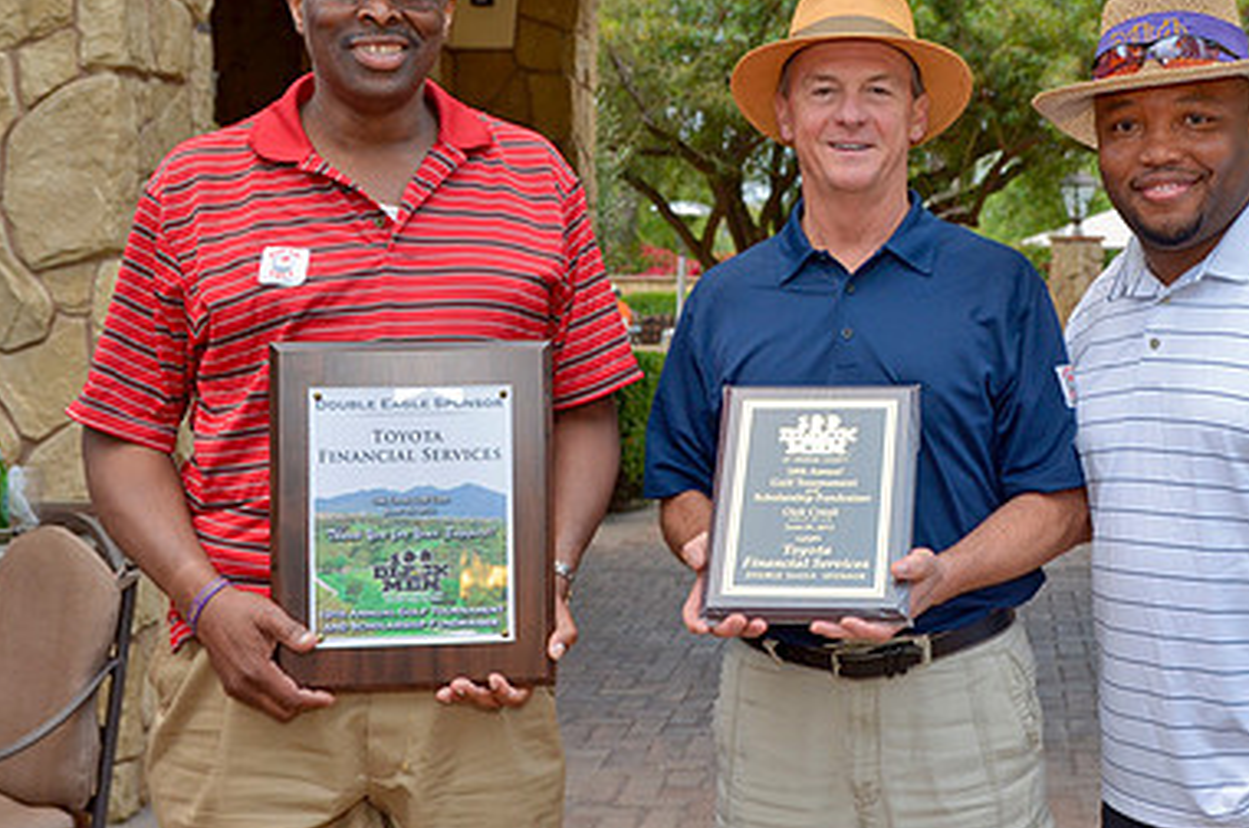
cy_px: 329
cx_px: 809
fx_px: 2139
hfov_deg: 32.3
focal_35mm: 62
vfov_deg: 21.9
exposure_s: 1/80
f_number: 4
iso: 220
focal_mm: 27
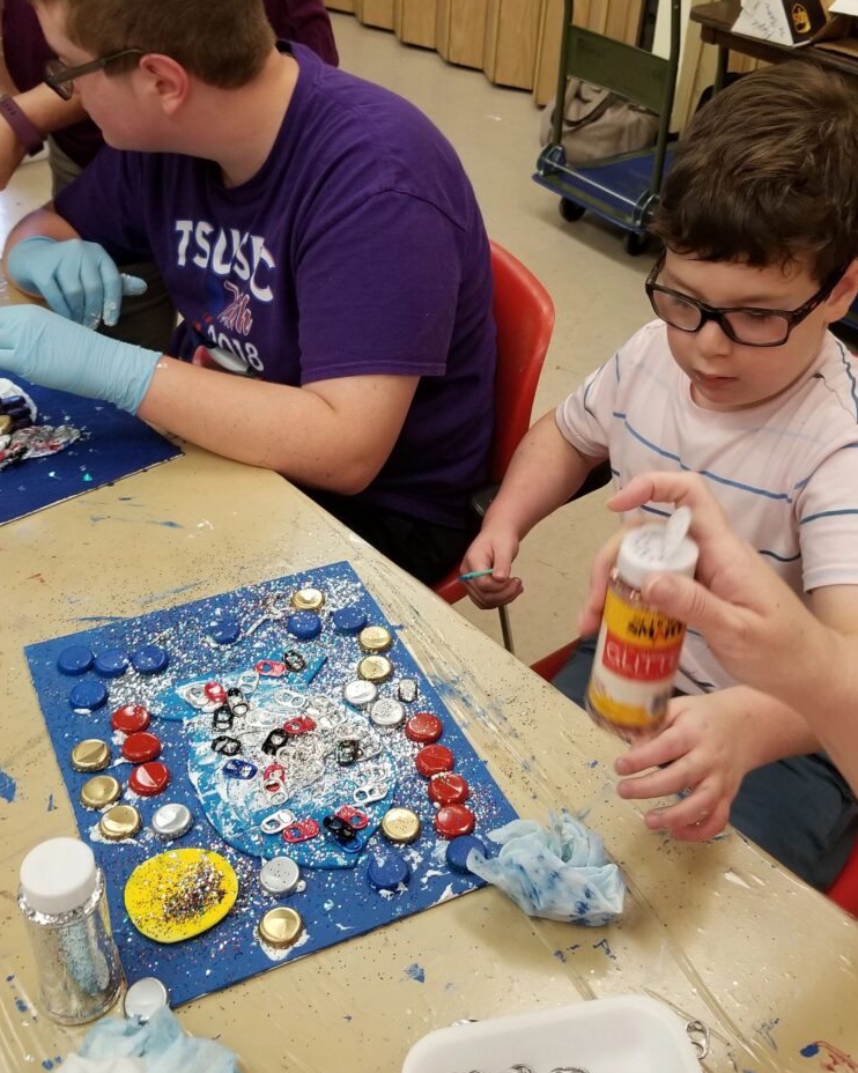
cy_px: 511
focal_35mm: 28
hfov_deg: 51.5
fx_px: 889
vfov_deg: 62.2
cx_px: 419
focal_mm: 4.25
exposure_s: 1/60
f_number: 1.7
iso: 200
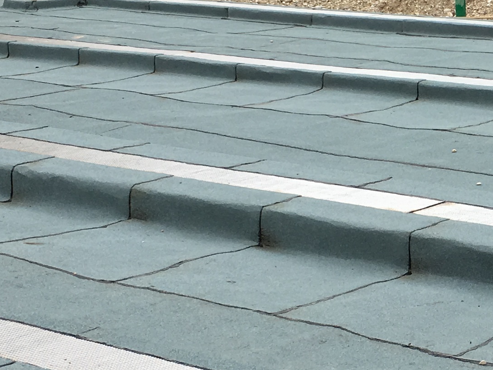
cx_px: 552
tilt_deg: -10.8
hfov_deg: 17.5
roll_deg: -0.5
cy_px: 216
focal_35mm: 108
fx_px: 1538
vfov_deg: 13.7
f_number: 2.2
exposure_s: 1/587
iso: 25
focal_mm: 4.15
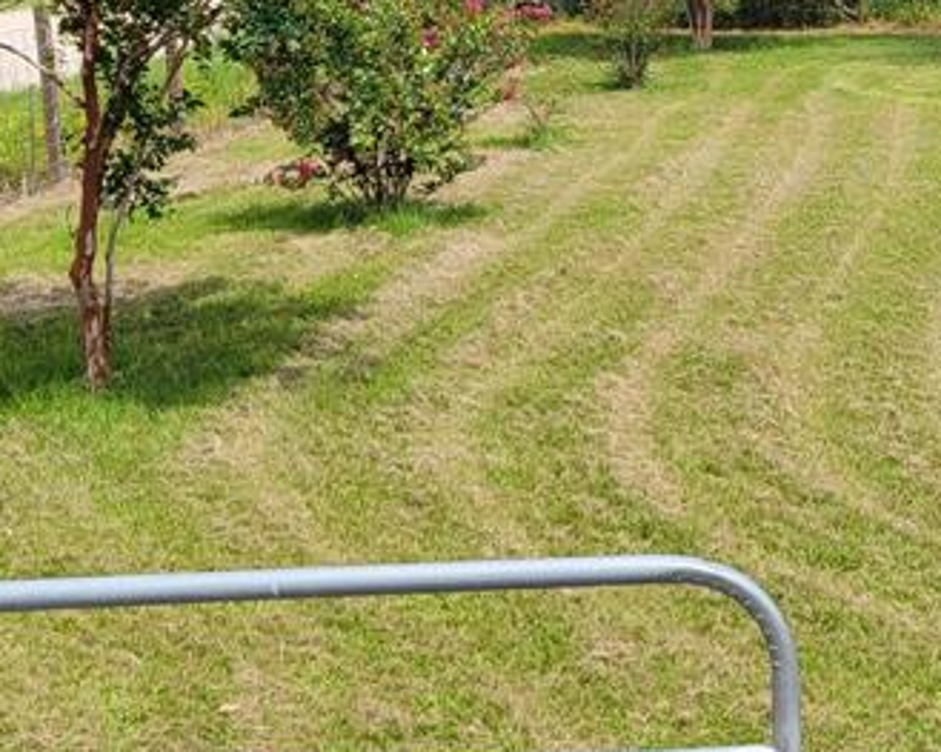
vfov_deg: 19.3
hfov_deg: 22.7
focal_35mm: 79
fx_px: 2199
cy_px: 229
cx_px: 1053
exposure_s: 1/2192
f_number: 1.8
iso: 40
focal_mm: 5.4
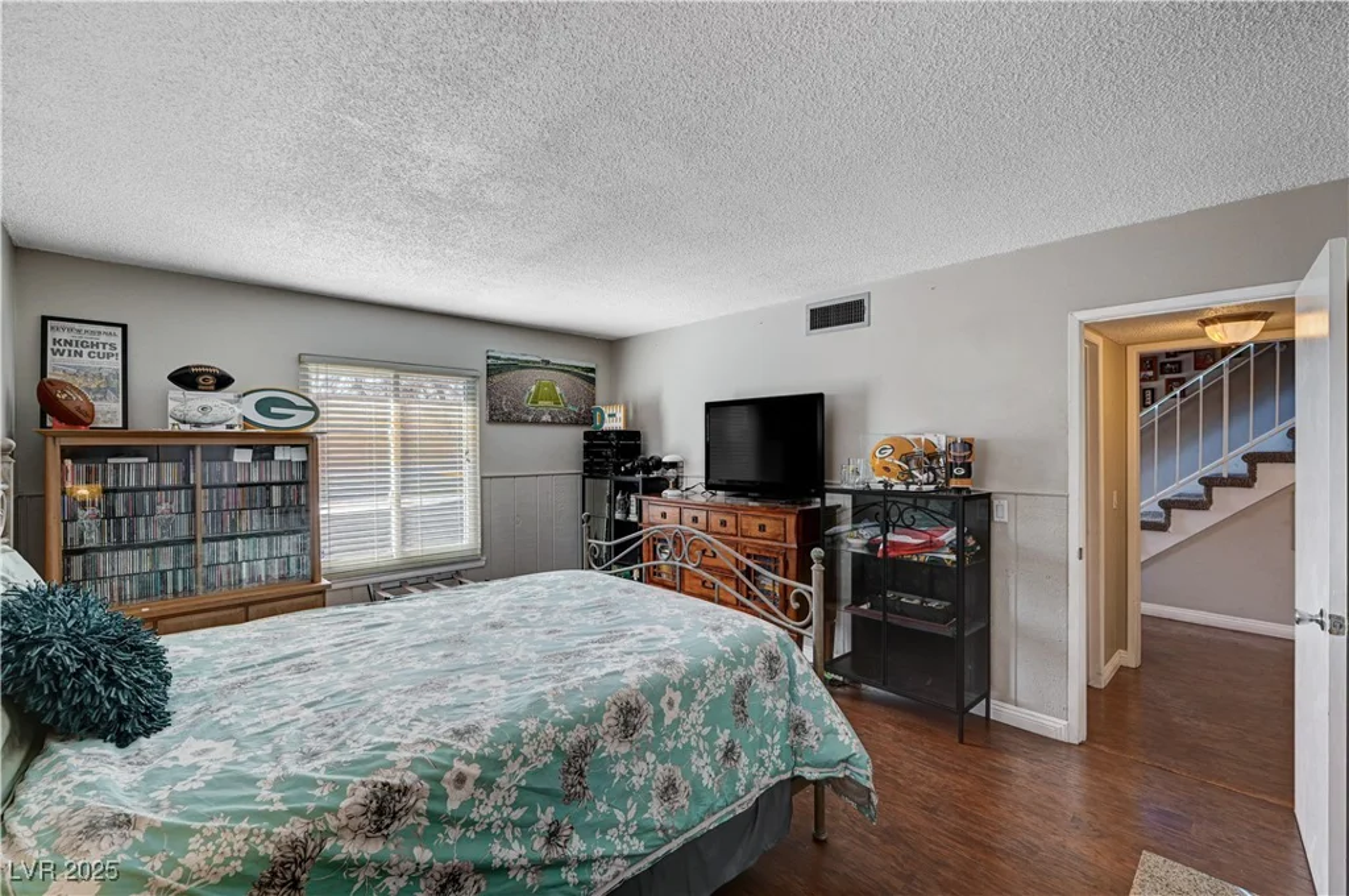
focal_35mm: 16
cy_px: 448
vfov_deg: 75.3
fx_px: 580
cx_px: 674
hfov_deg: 98.6
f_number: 11
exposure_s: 1/25
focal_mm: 15.5
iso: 640
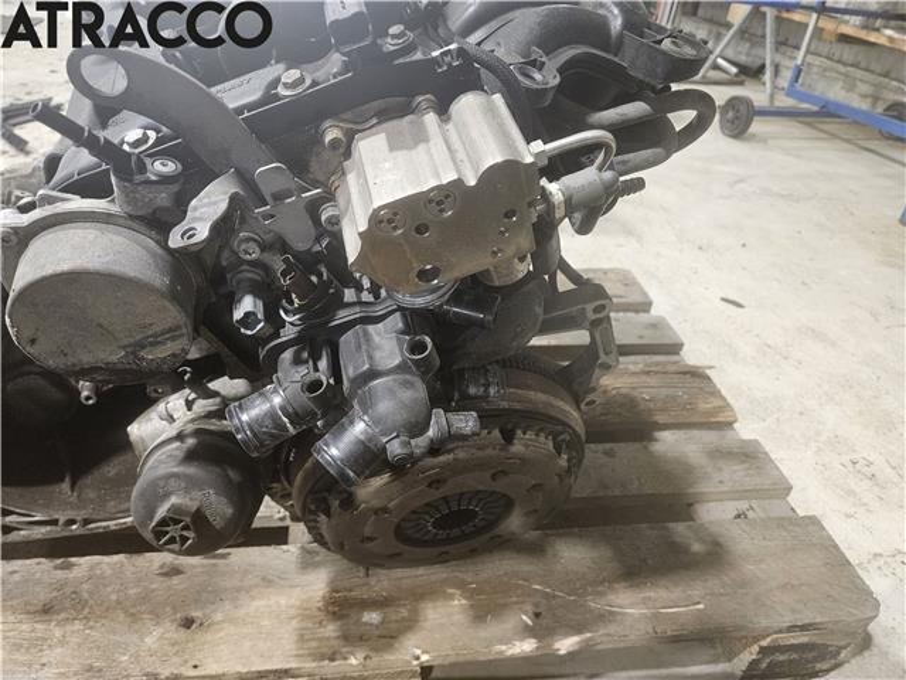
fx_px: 602
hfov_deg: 73.9
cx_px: 453
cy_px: 340
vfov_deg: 58.9
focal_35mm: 23
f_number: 1.8
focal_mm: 5.4
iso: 500
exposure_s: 1/100
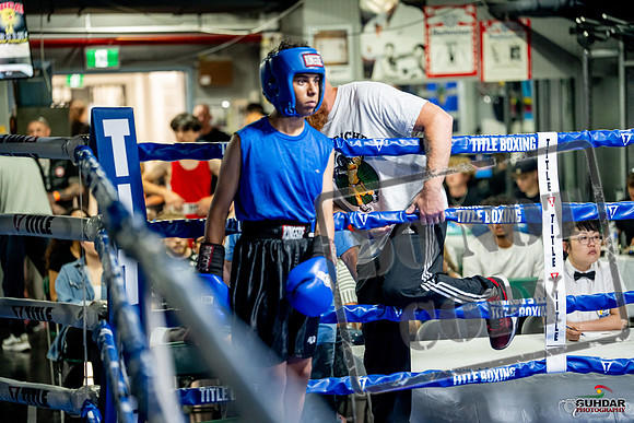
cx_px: 317
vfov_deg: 15.4
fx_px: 1568
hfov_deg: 22.9
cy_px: 212
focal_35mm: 89
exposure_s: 1/800
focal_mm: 89
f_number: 2
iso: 4000
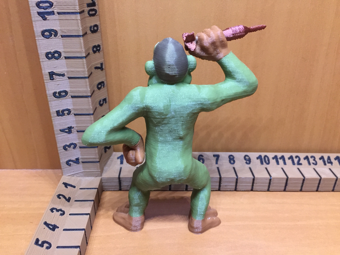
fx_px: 285
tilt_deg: -28.2
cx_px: 170
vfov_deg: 48.2
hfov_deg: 61.7
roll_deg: -1.7
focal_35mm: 29
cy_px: 128
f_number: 2.2
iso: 125
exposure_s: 1/15
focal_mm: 4.15
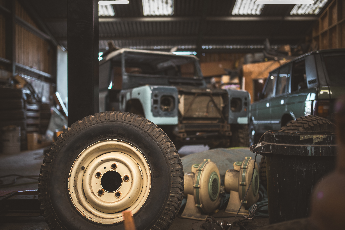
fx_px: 336
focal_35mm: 35
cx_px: 172
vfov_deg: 37.9
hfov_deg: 54.4
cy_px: 115
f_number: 1.4
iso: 180
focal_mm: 35
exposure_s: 1/160
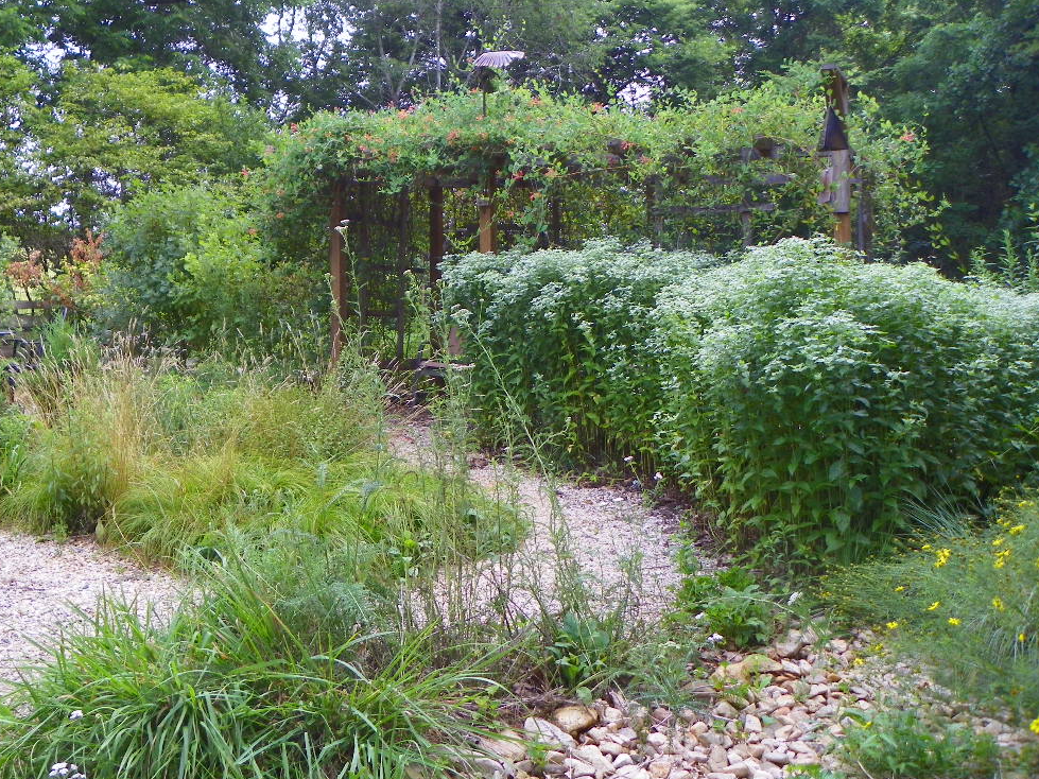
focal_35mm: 34
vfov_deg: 41.7
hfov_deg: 53.2
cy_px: 353
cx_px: 375
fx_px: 1020
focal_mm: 4.6
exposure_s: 1/60
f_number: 2.8
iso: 64
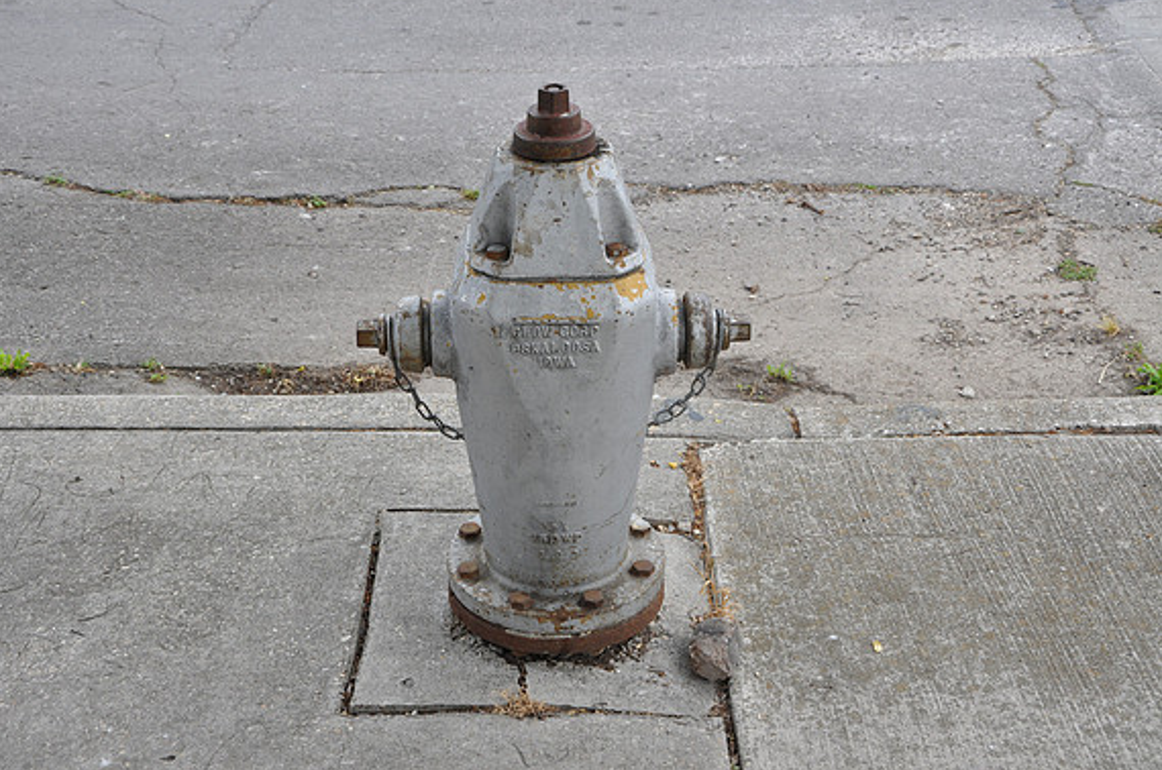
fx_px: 1869
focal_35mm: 58
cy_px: 380
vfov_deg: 23.3
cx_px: 575
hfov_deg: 34.5
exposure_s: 1/60
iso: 200
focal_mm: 38
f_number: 8
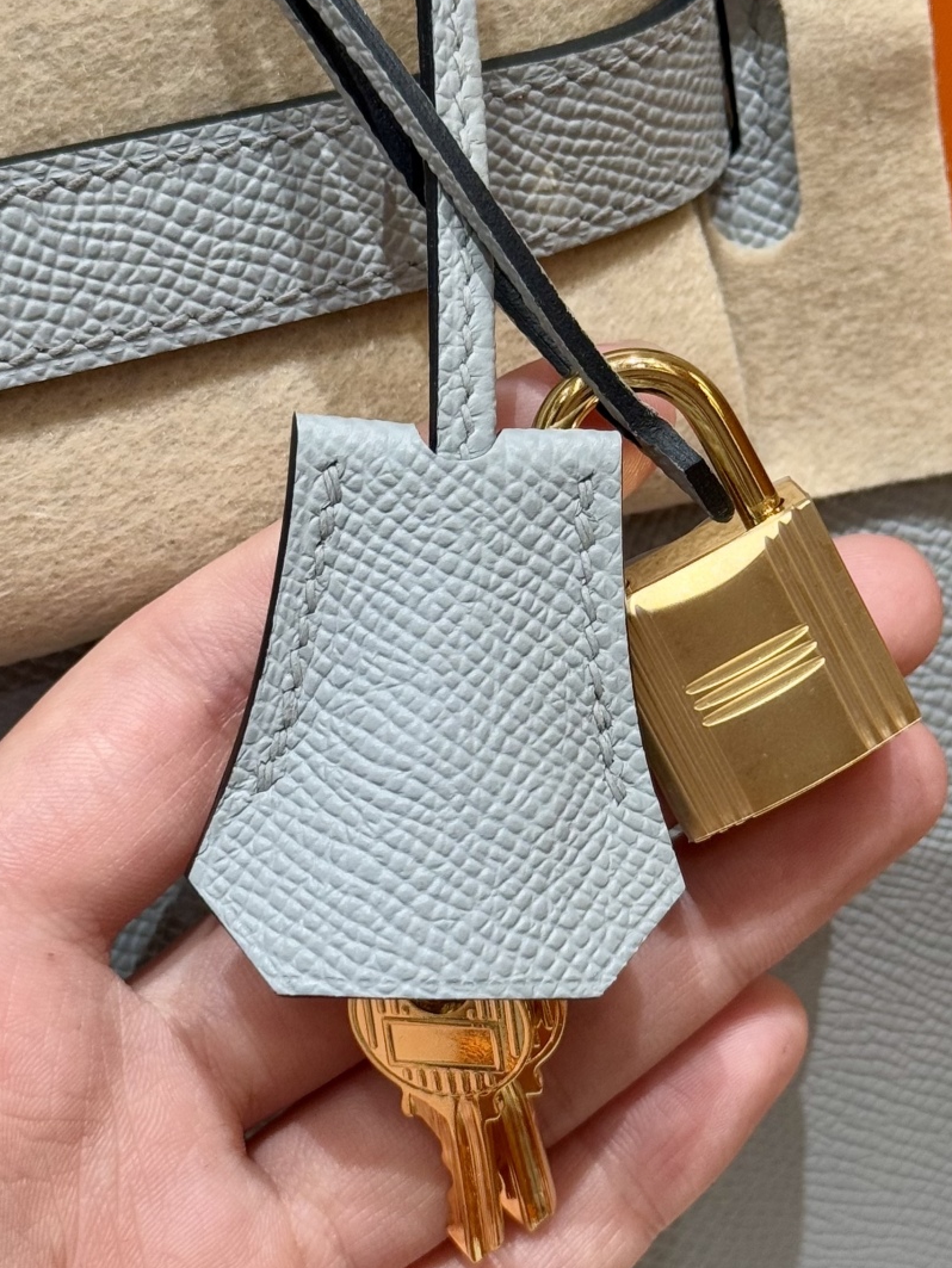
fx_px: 2382
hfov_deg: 22.6
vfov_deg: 29.8
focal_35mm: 65
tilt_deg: -41.8
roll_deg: +2.1
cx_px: 499
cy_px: 574
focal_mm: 6.76
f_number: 1.78
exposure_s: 1/100
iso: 80
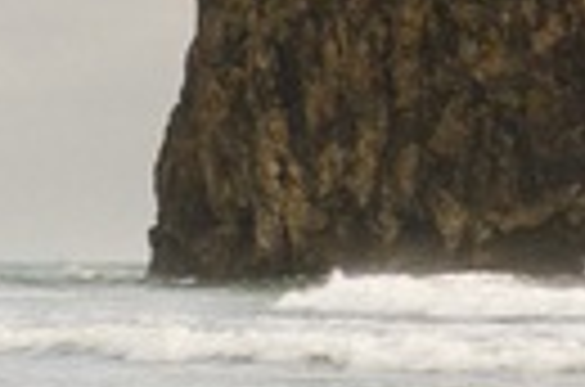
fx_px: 5803
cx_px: 1080
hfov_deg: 5.7
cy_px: -173
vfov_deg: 3.8
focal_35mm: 358
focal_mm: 55
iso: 250
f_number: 8
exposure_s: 1/180
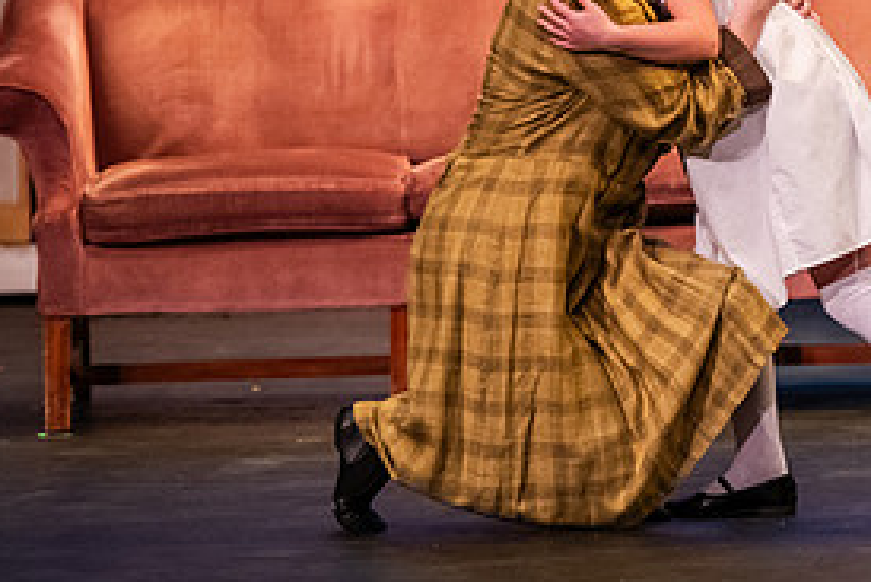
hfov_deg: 6.1
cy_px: 40
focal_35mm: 339
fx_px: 8206
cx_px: 779
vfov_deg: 4.1
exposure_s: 1/200
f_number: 3.2
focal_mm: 160
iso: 2500
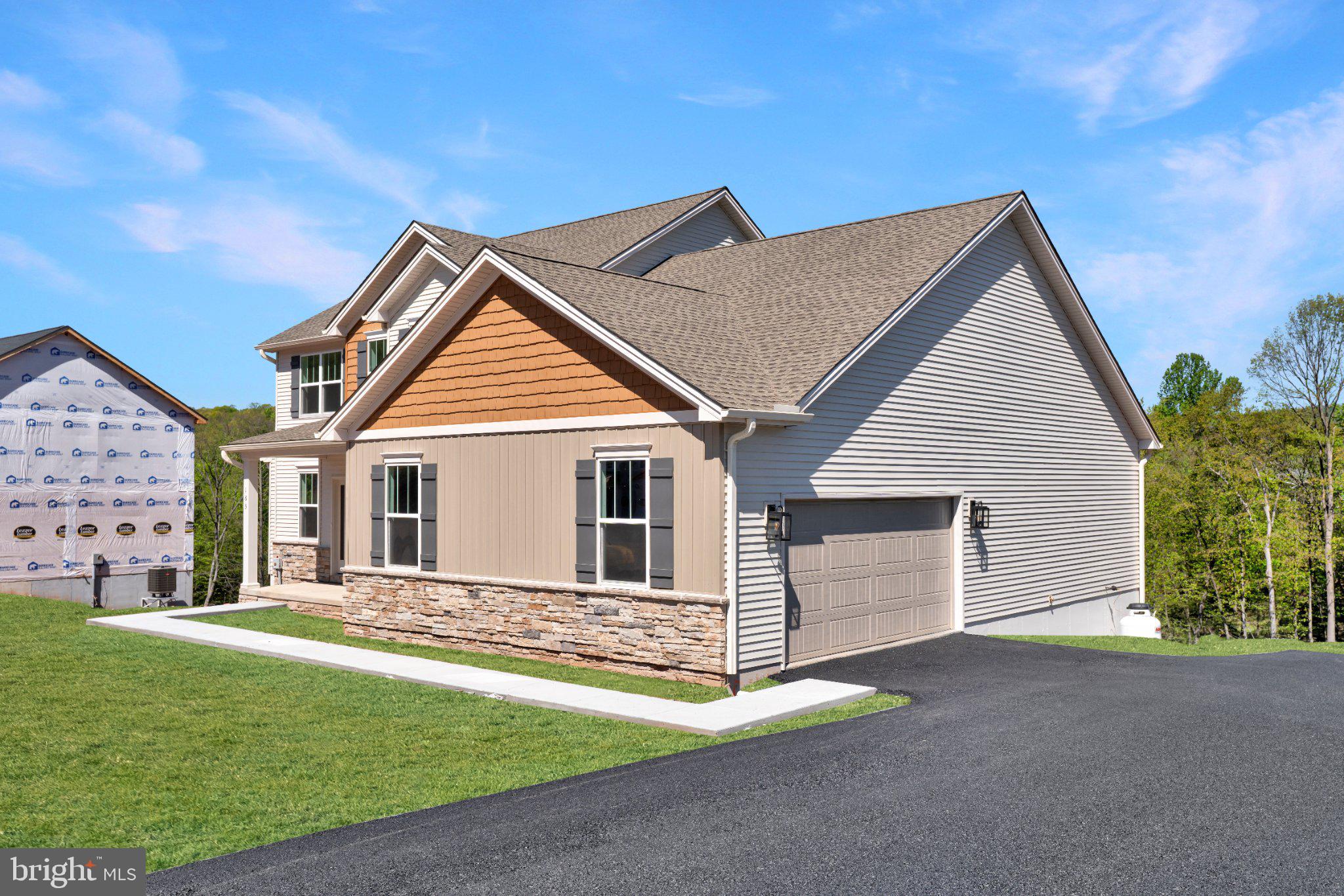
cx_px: 672
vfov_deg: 45.0
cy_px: 448
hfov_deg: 63.7
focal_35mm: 29
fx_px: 1083
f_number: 9
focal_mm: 29
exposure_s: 1/320
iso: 100
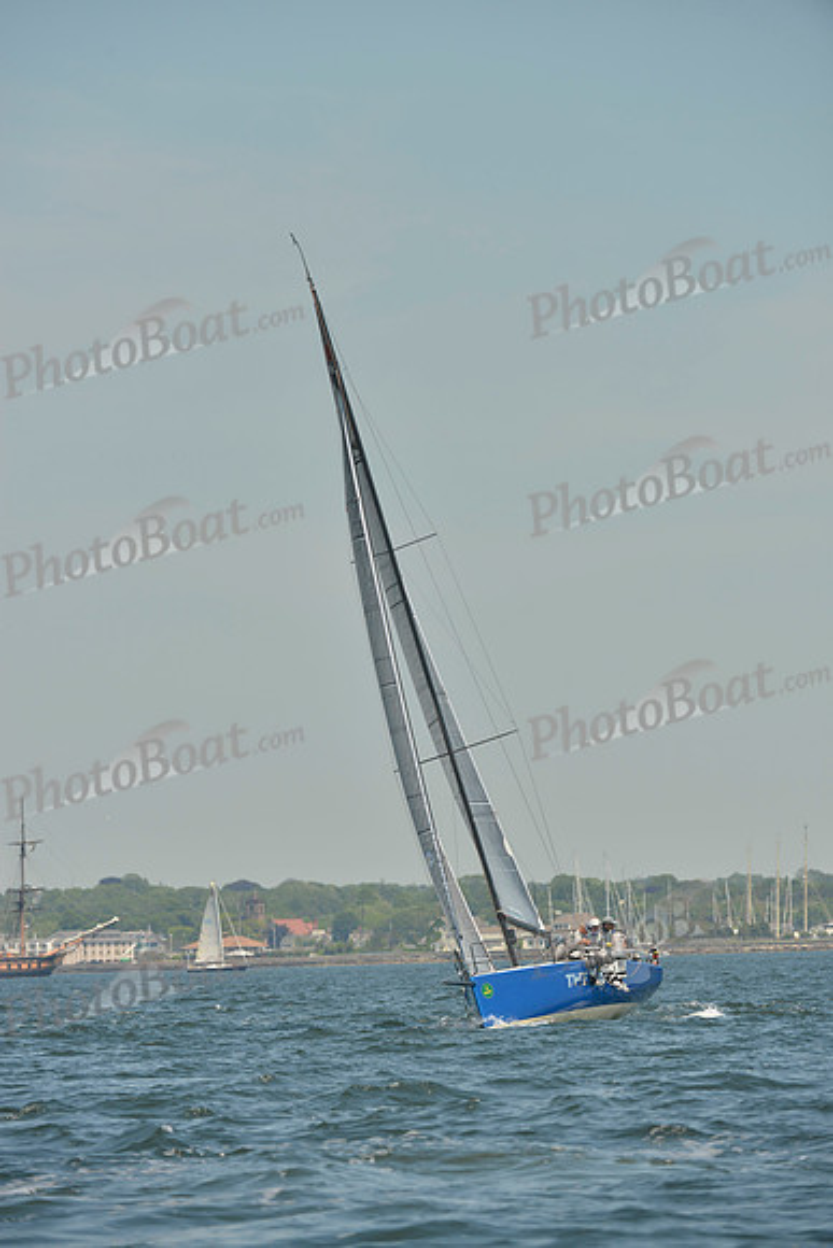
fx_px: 8671
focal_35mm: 250
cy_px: 624
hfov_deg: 5.5
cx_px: 416
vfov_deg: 8.2
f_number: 7.1
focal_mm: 250
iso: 280
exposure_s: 1/1250
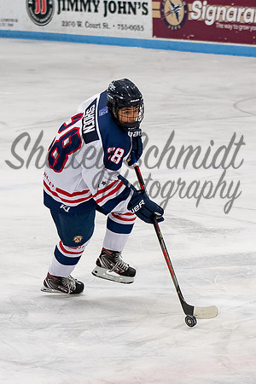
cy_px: 214
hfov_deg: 5.2
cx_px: 121
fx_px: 2801
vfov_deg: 7.8
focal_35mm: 263
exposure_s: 1/800
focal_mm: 86
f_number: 3.2
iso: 2500
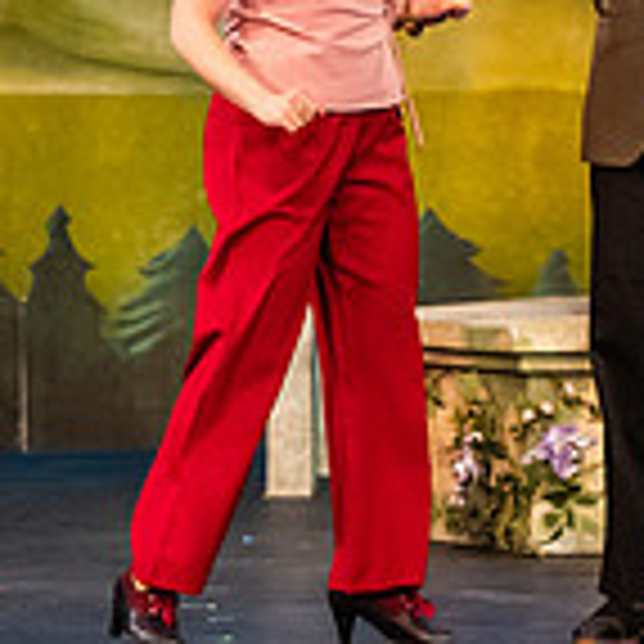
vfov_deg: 4.2
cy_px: -43
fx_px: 8861
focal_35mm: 421
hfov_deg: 4.2
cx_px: 288
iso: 3200
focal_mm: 122
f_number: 3.2
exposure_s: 1/200
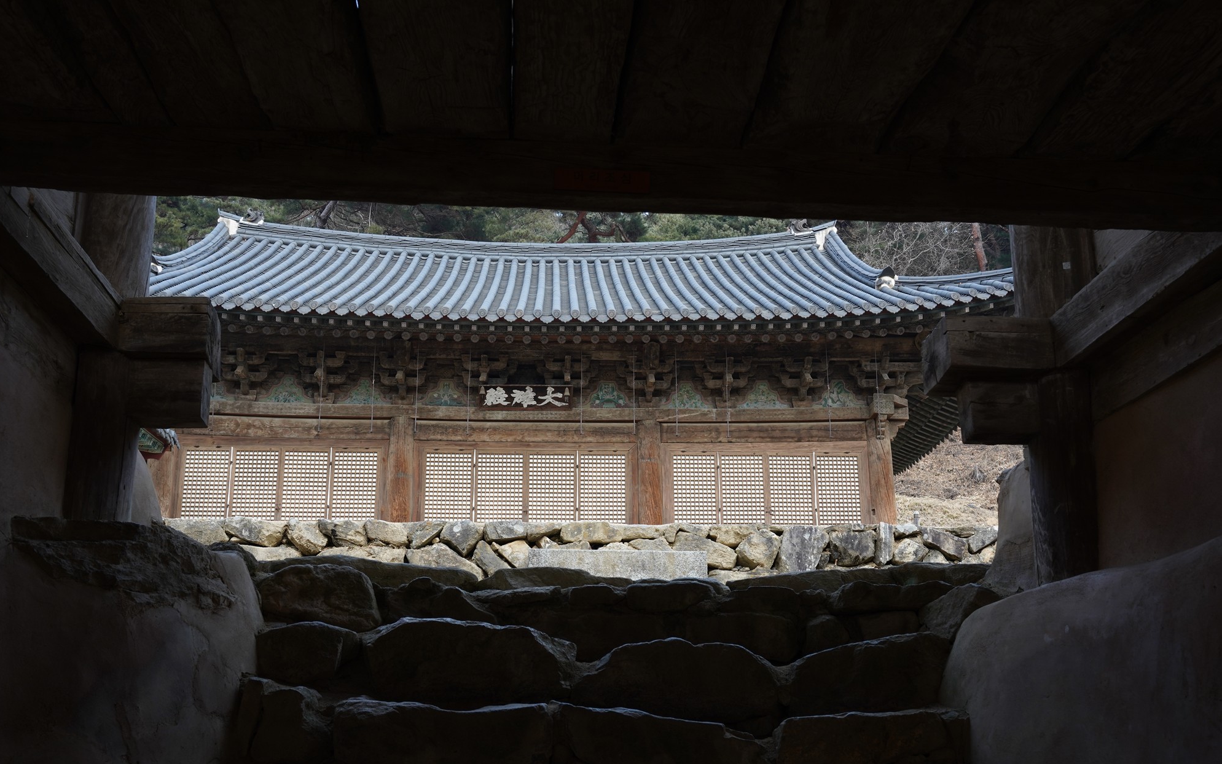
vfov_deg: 31.2
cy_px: 379
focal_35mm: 41
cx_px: 608
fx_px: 1365
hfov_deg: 48.2
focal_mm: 40
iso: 400
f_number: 11
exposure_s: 1/100
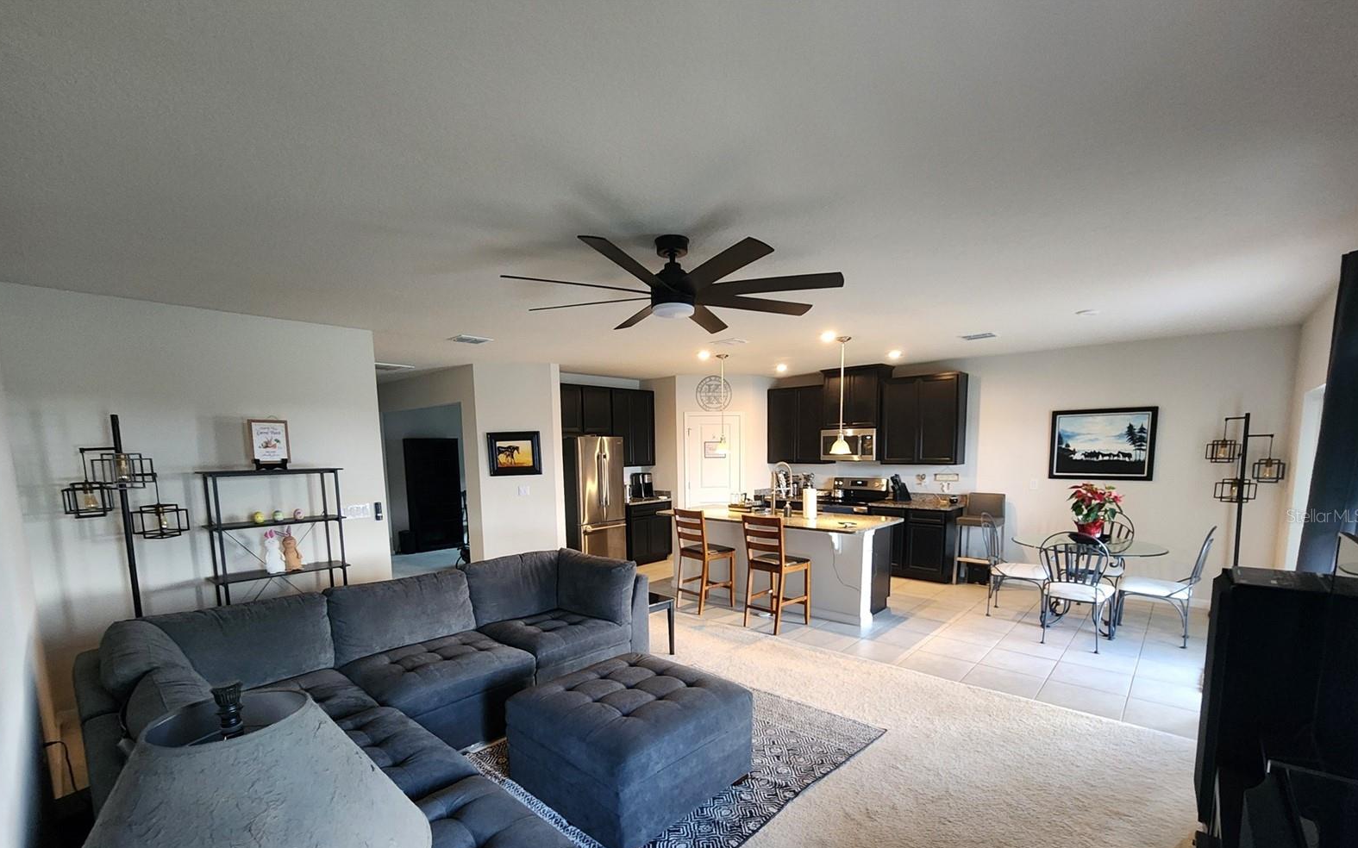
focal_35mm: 14
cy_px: 515
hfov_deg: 105.3
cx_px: 678
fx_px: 518
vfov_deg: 77.6
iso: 400
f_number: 2.2
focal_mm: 2.2
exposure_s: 1/40
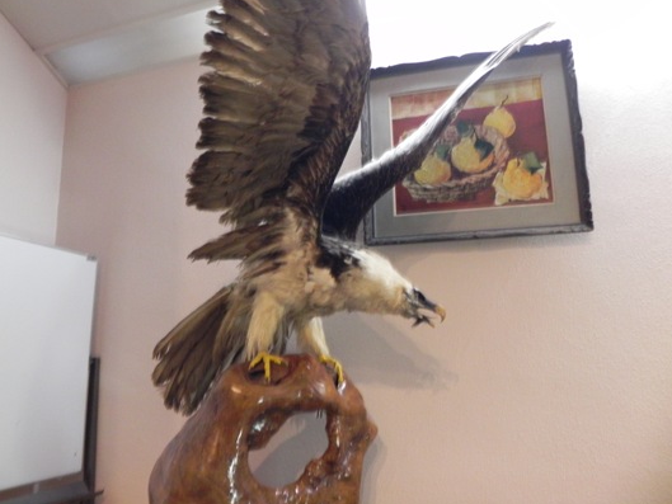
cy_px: 255
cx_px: 321
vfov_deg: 49.8
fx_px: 544
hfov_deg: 63.4
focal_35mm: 28
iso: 400
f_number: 2.8
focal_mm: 4.6
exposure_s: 1/5
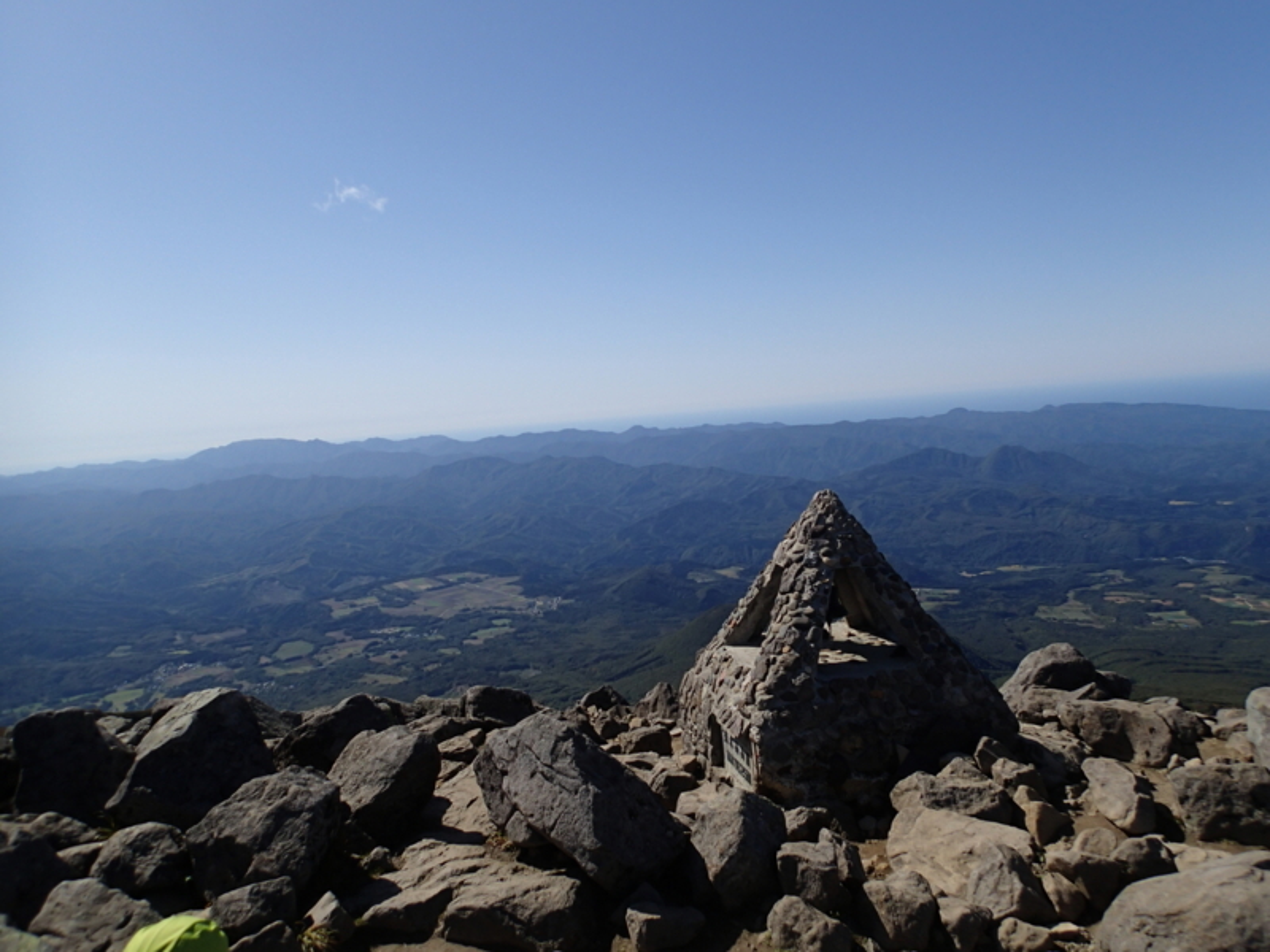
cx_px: 635
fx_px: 917
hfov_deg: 69.4
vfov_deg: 54.9
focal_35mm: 25
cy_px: 476
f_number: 8
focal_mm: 4.5
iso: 100
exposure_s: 1/320
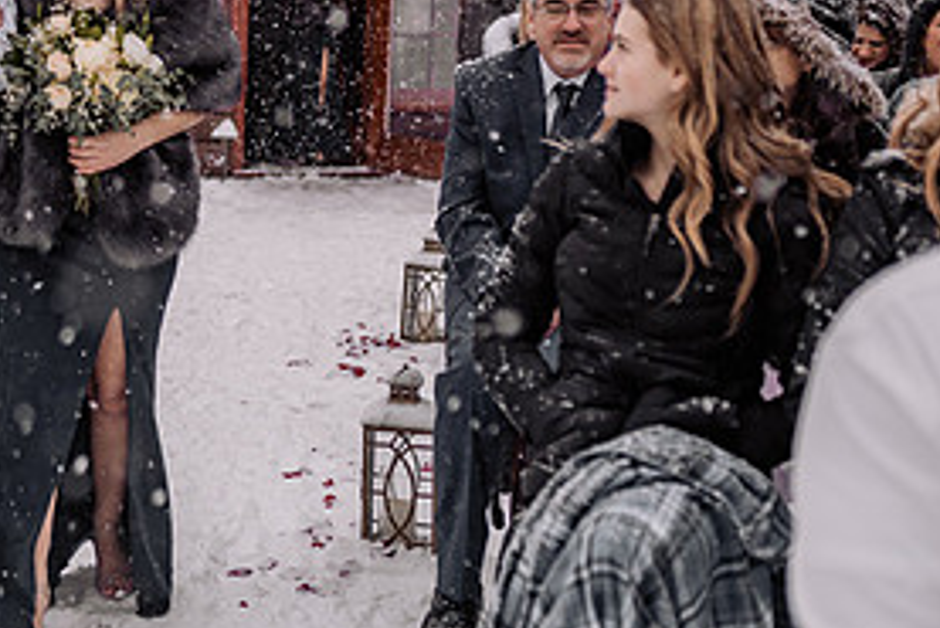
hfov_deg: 26.1
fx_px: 1933
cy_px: 29
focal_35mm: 74
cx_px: 31
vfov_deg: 18.1
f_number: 2
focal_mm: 35
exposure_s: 1/250
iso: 200
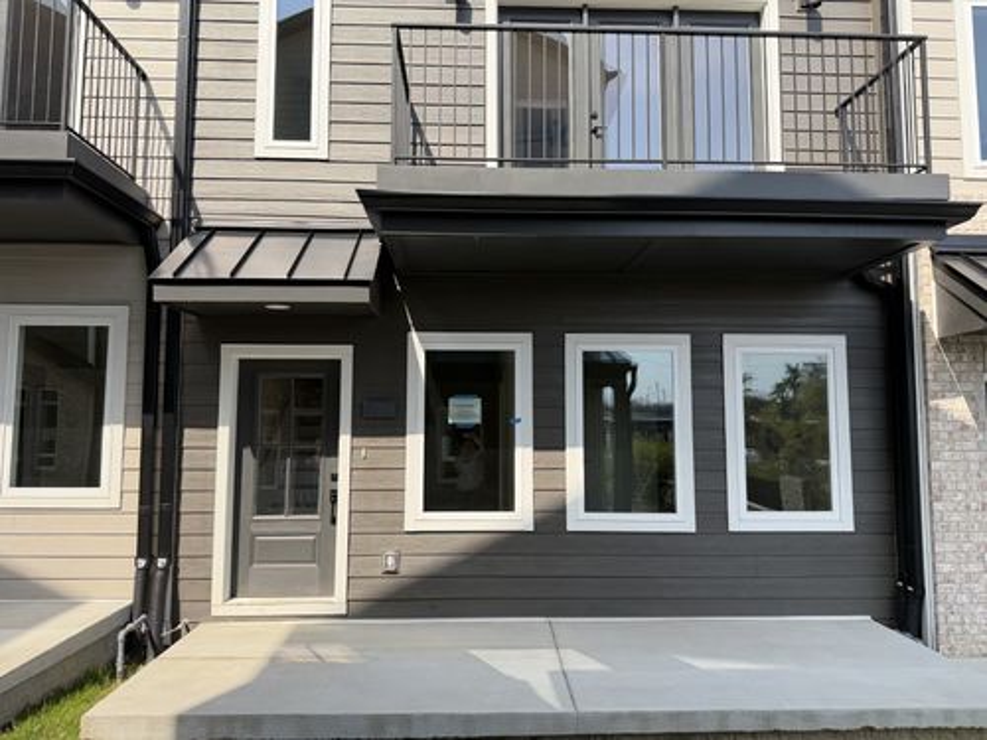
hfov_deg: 71.6
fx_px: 684
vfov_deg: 56.8
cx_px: 494
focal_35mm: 24
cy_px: 370
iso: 80
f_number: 1.78
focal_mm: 6.76
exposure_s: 1/2370
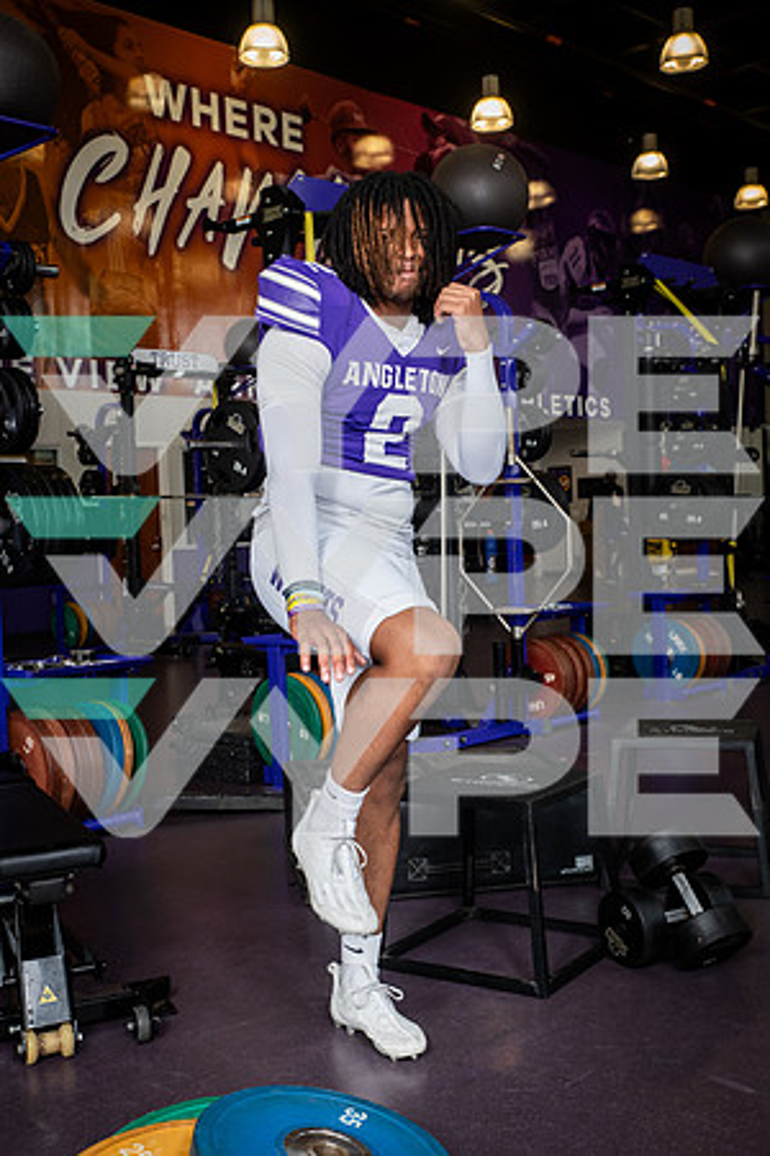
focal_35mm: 42
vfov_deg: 46.4
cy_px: 578
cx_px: 385
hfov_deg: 31.9
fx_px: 1347
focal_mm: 42
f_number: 7.1
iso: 800
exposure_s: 1/250
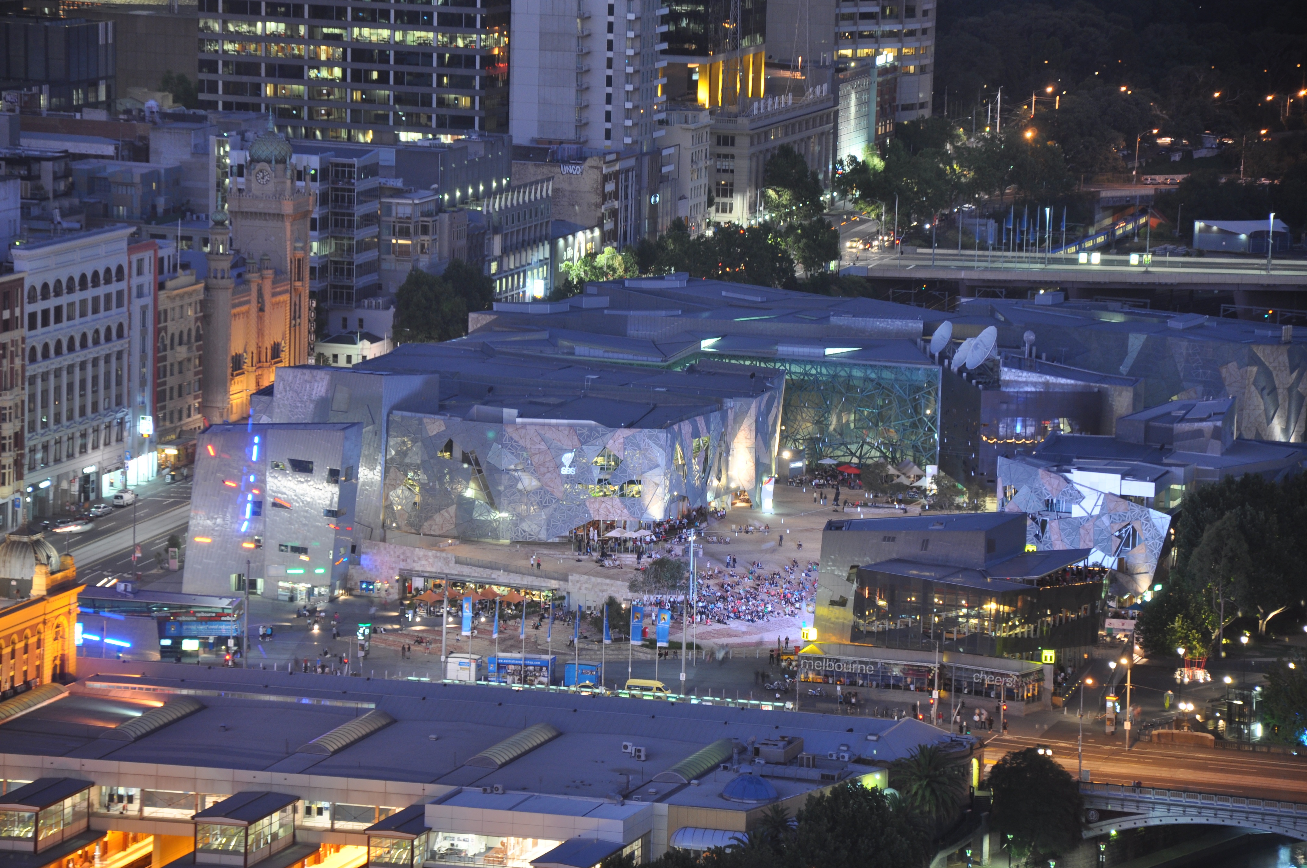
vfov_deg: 8.7
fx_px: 5711
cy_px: 434
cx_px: 654
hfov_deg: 13.1
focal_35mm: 158
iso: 250
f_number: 5.6
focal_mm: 105
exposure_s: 3
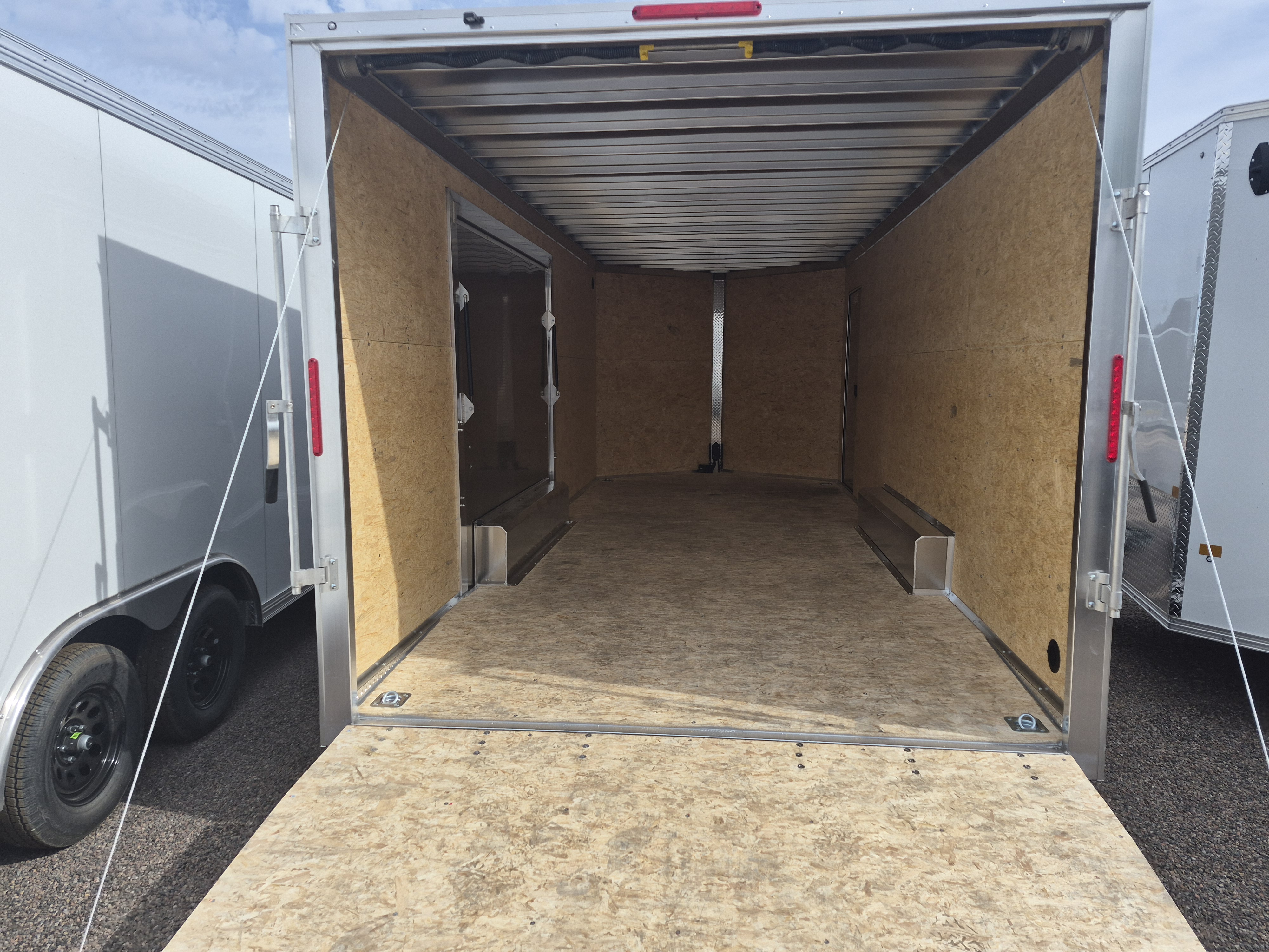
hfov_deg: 73.9
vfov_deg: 58.9
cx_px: 634
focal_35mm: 23
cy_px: 476
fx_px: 843
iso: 80
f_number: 1.8
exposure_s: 1/5056
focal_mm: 5.4
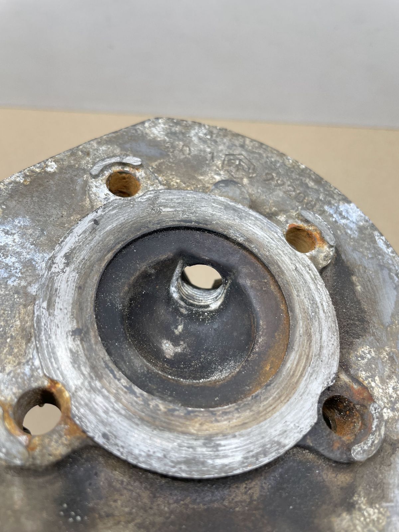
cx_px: 200
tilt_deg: -68.1
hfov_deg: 53.1
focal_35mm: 26
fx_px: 400
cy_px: 266
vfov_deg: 67.3
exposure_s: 1/100
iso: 125
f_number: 1.6
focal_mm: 4.2
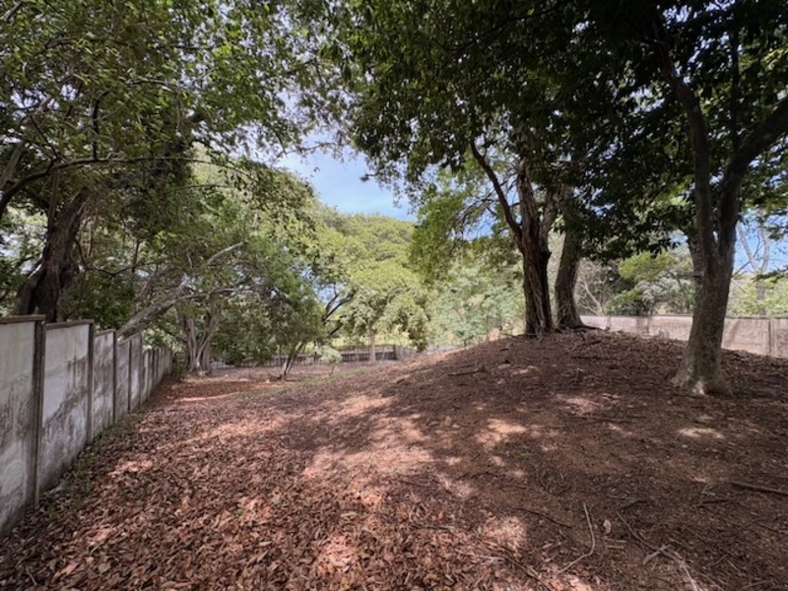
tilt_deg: +2.8
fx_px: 319
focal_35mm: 14
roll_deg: +0.5
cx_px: 394
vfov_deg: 85.7
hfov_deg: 102.1
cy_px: 296
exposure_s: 1/262
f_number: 2.2
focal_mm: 2.22
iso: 64
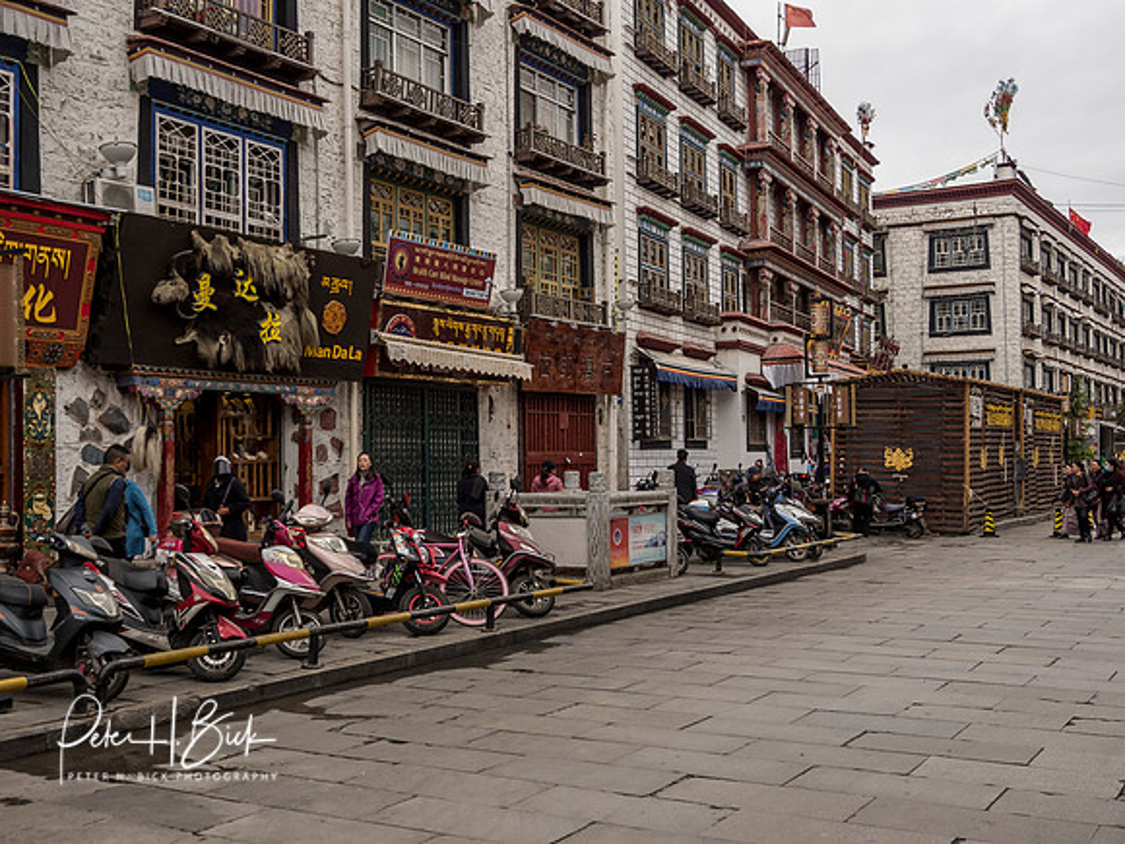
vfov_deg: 36.0
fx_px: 1300
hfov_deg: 46.8
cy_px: 422
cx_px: 562
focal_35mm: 40
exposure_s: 1/1000
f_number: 5
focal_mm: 20
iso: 400
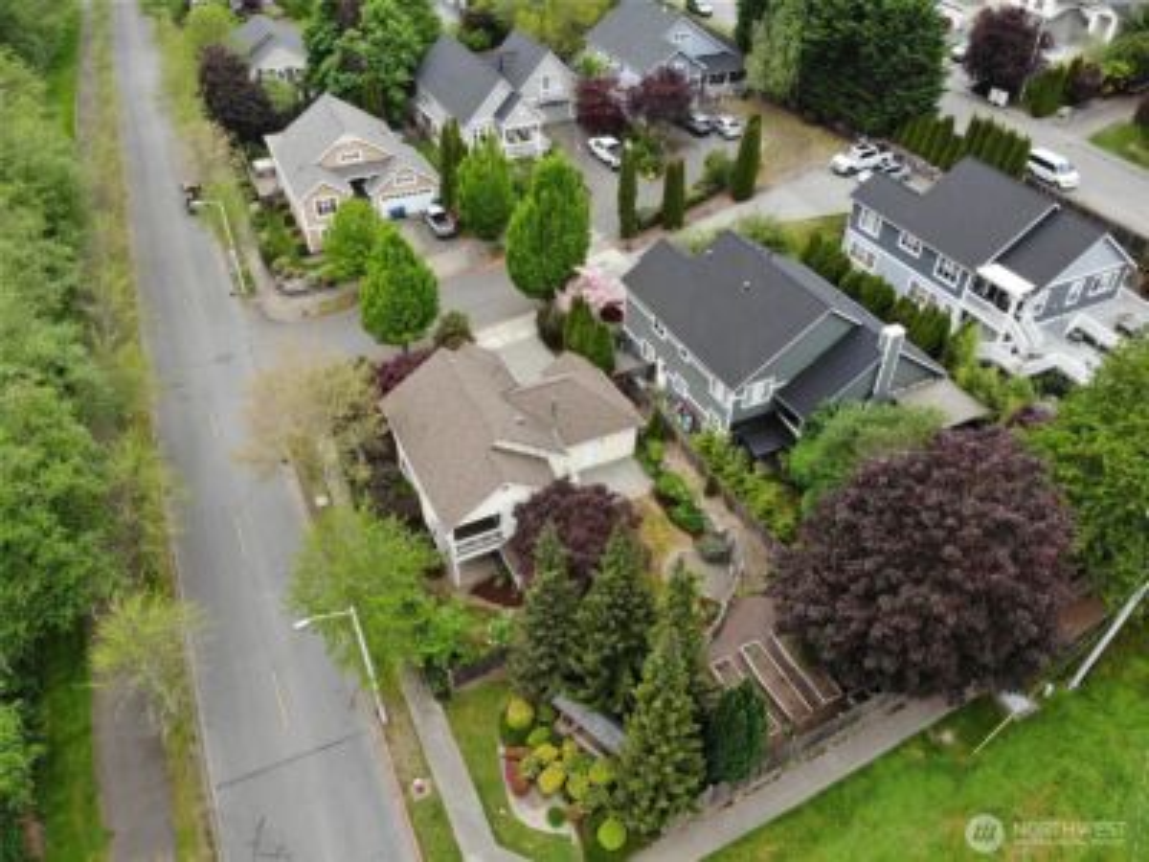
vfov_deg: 56.8
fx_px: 797
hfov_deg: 71.6
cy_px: 431
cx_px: 574
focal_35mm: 24
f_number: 2.8
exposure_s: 1/143
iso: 100
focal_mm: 4.5
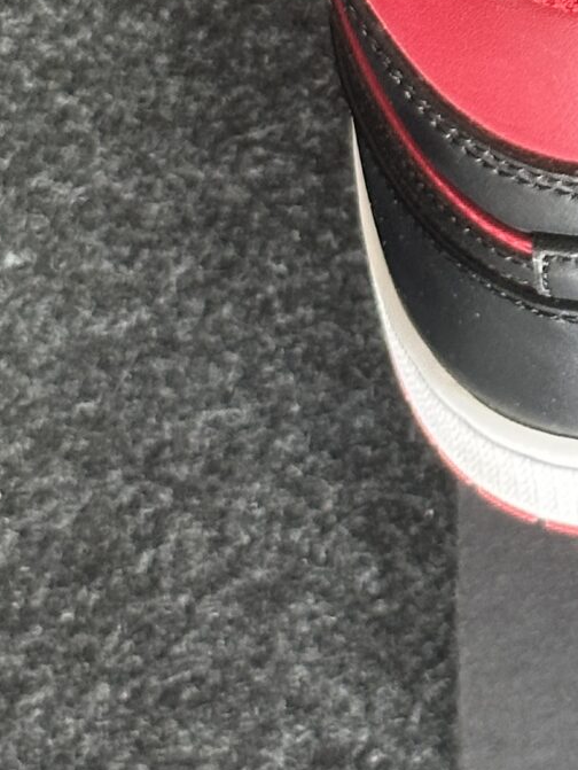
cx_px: 954
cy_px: -328
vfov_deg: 10.5
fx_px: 4070
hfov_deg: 7.9
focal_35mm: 183
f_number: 1.78
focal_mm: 6.86
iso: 320
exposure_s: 1/33
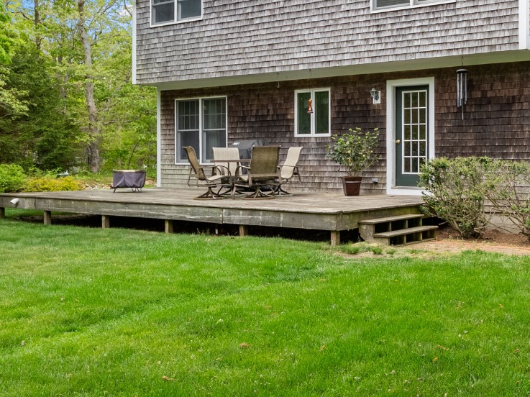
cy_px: 124
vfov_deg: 35.7
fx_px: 607
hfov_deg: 43.0
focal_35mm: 40
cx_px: 482
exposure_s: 1/60
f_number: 8
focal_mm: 18.8
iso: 125
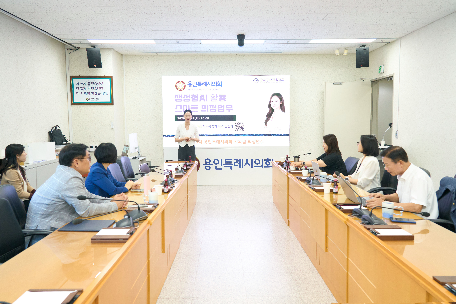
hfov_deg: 73.7
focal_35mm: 24
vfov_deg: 53.1
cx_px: 228
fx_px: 304
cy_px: 152
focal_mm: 24
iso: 4000
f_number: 4.5
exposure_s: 1/250
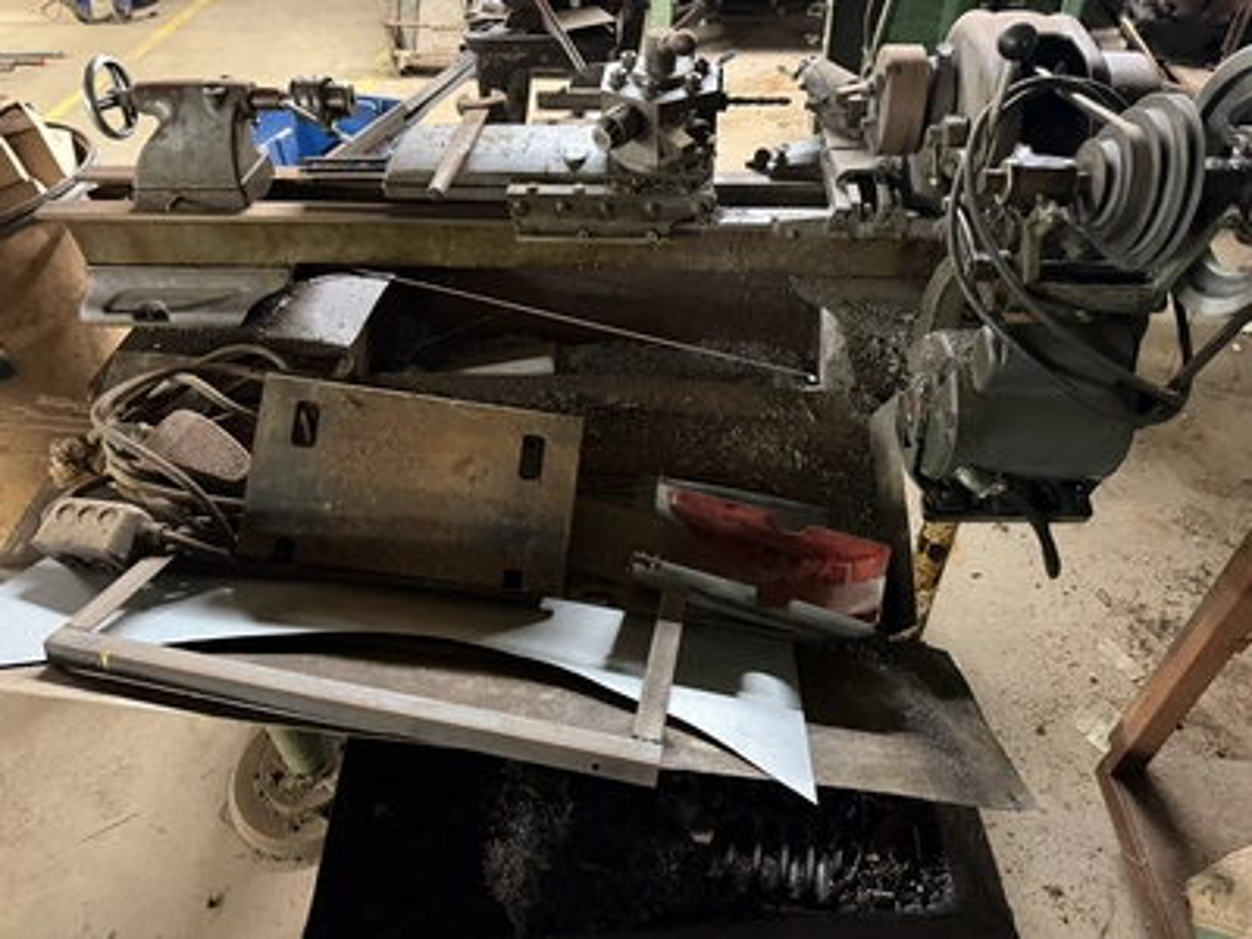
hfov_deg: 71.6
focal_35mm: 24
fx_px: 868
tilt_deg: -44.5
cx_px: 626
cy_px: 470
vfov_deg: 56.8
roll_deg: +2.0
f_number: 1.78
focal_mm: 6.76
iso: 1000
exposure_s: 1/30
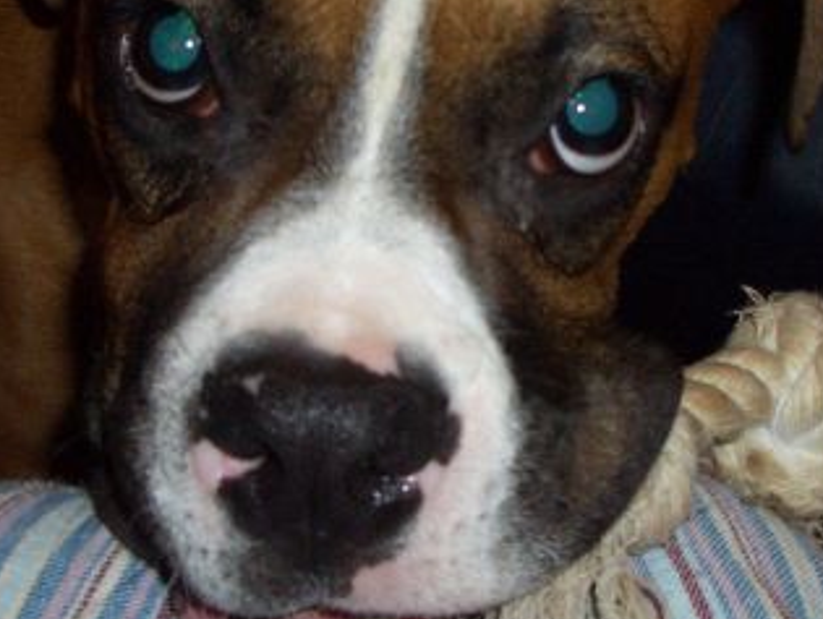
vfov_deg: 20.7
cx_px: 439
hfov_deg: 27.4
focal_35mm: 71
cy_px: 243
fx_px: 1690
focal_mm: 5.8
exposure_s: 1/60
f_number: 2.6
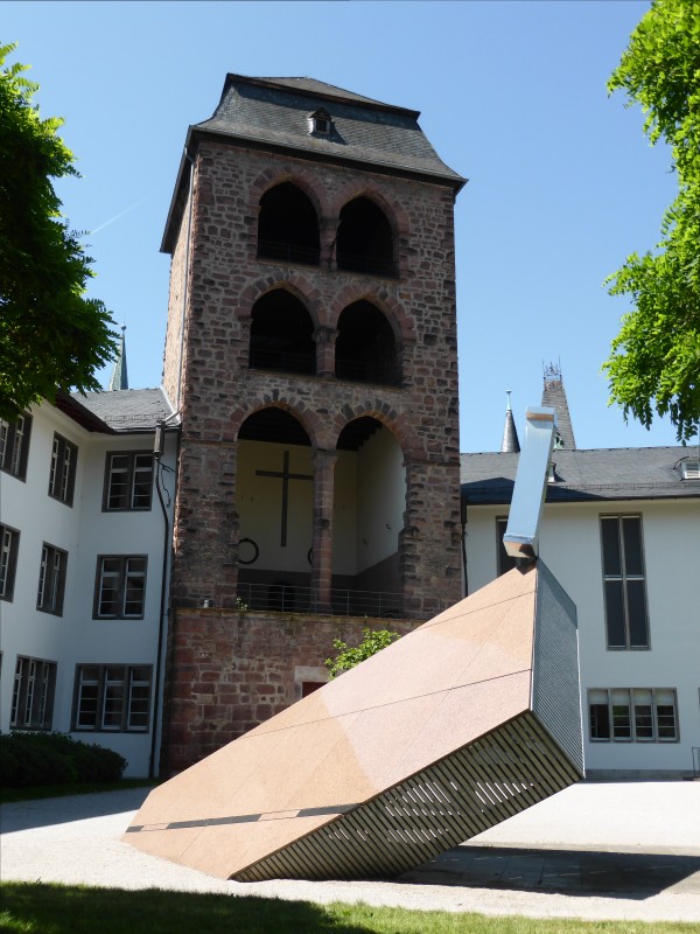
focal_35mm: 35
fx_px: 944
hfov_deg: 40.7
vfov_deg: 52.6
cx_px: 350
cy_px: 467
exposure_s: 1/400
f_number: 3.7
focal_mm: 6.1
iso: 100
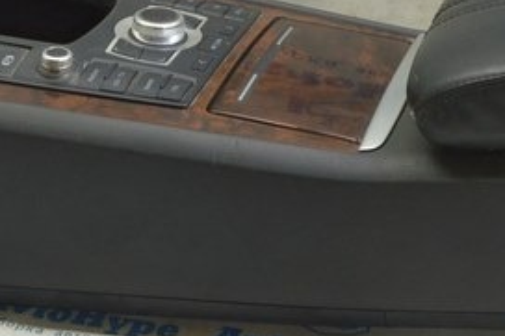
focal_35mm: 113
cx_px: 342
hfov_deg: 18.1
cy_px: -66
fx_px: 1584
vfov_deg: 11.9
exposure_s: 1/20
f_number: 5.6
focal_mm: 20
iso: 400
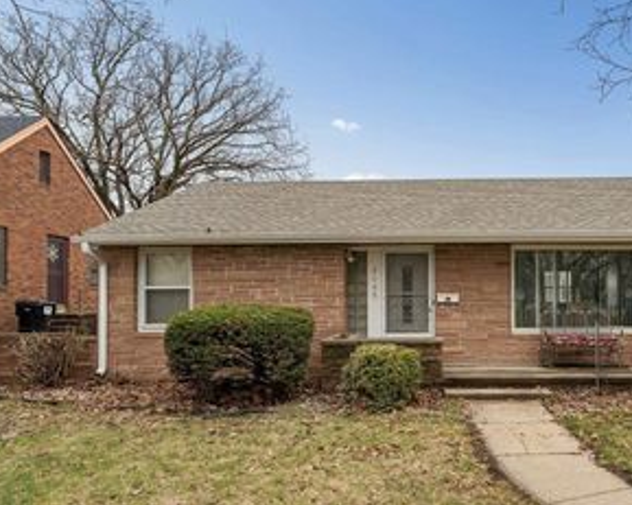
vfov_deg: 53.4
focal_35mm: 27
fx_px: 501
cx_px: 422
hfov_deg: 62.8
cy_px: 277
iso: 200
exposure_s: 1/250
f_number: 8
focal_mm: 16.5
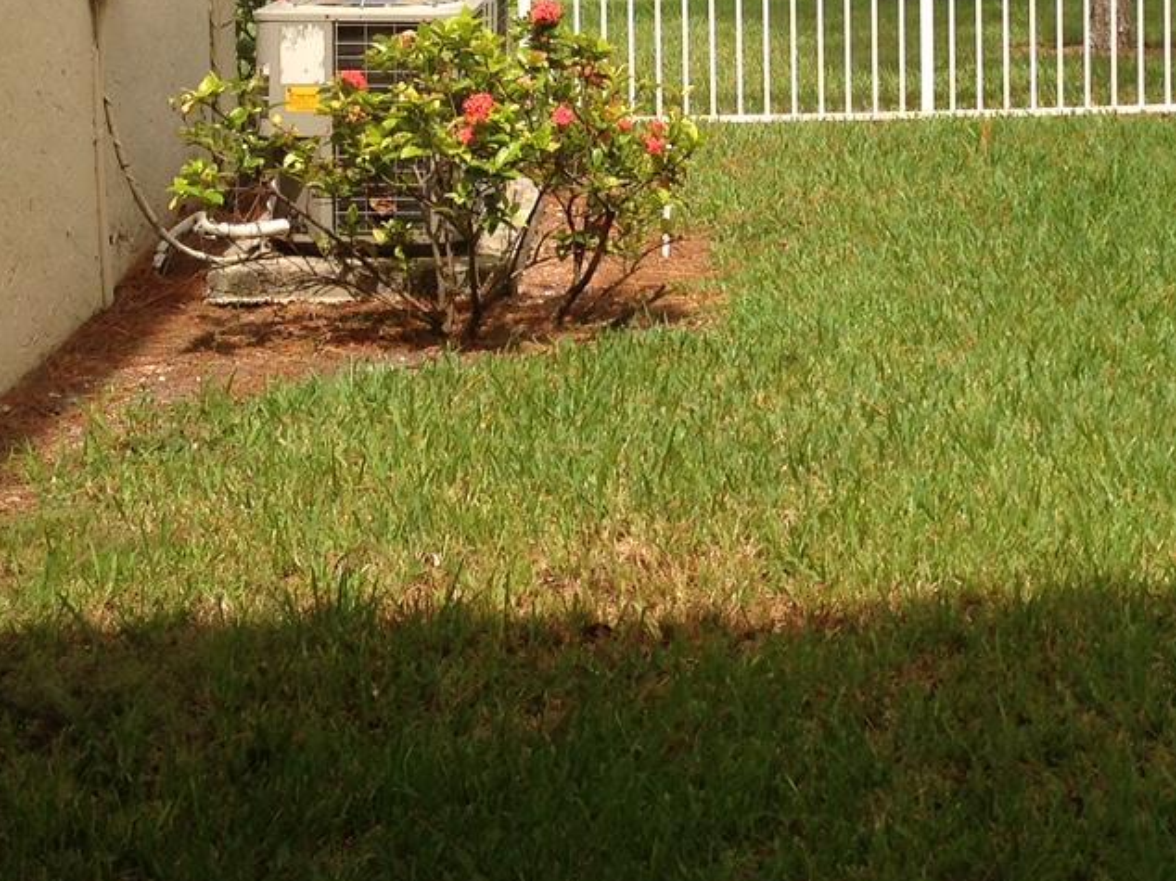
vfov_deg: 16.9
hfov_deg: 22.9
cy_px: -63
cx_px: 788
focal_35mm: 85
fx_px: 2887
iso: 50
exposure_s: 1/653
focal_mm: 4.13
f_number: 2.4
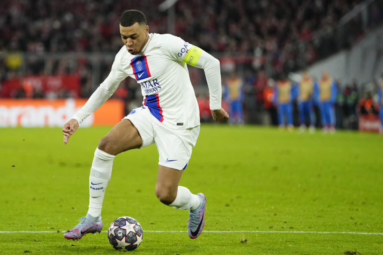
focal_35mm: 200
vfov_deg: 6.9
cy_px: 128
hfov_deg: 10.3
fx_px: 2128
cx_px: 192
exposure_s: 1/1600
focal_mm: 200
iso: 2500
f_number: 2.8
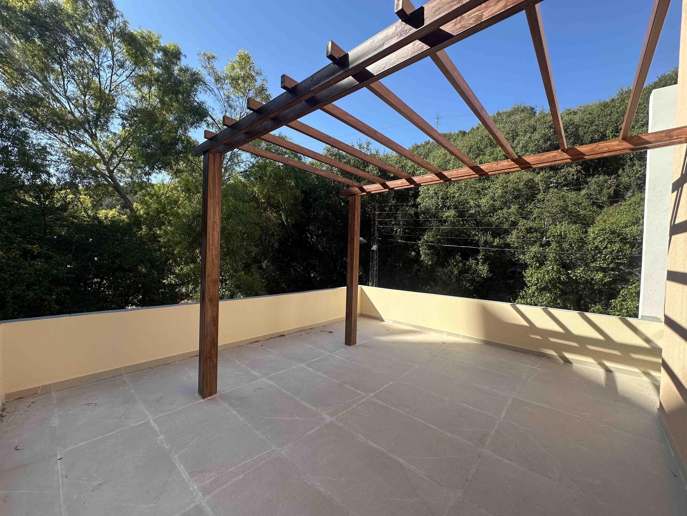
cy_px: 258
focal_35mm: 14
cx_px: 344
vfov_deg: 85.7
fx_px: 278
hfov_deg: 102.1
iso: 40
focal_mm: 2.22
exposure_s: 1/575
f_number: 2.2
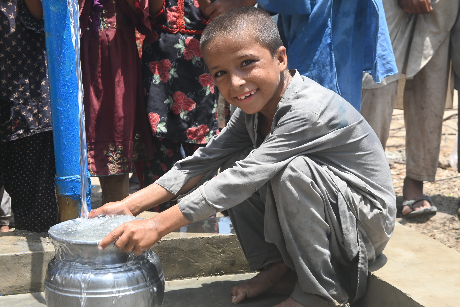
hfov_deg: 27.0
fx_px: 958
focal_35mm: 75
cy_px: 154
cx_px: 230
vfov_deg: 18.2
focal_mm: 50
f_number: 6.3
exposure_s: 1/160
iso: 100
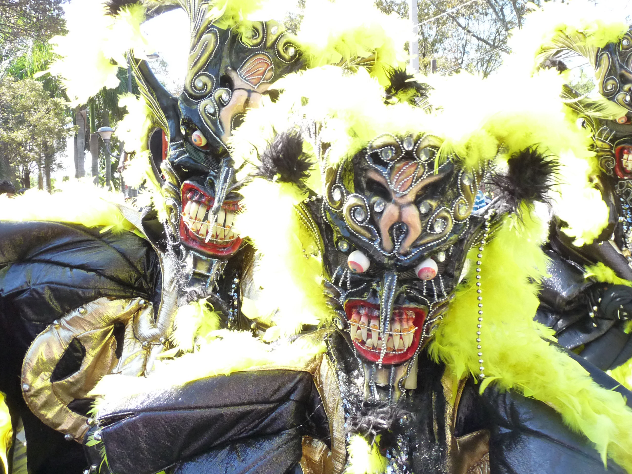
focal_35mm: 40
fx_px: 730
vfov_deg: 36.0
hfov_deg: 46.8
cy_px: 237
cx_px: 316
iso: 320
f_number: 3.2
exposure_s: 1/200
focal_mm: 4.8
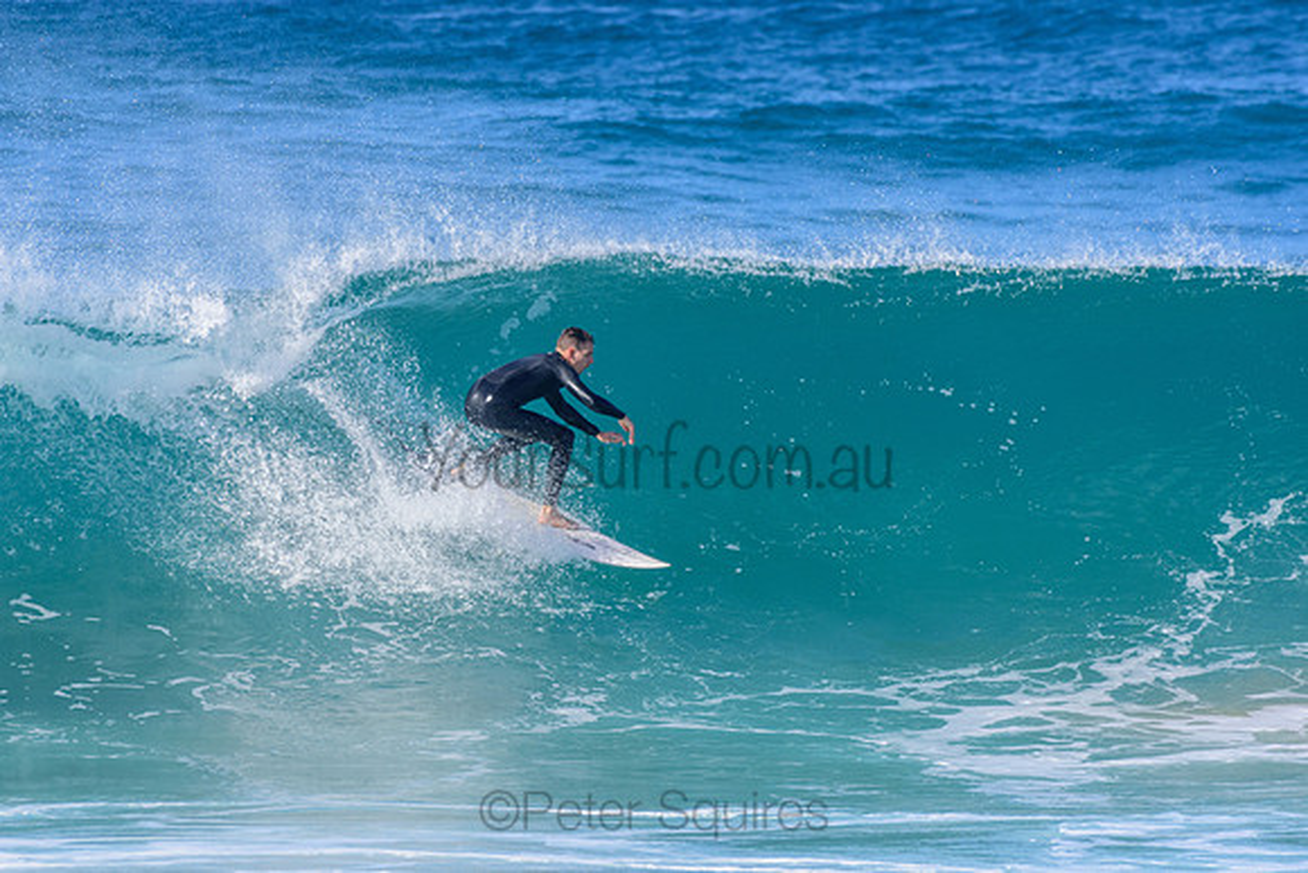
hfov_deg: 2.7
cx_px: 654
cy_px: 436
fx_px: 27255
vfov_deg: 1.8
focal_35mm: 750
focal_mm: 500
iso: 400
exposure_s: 1/2000
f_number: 5.6
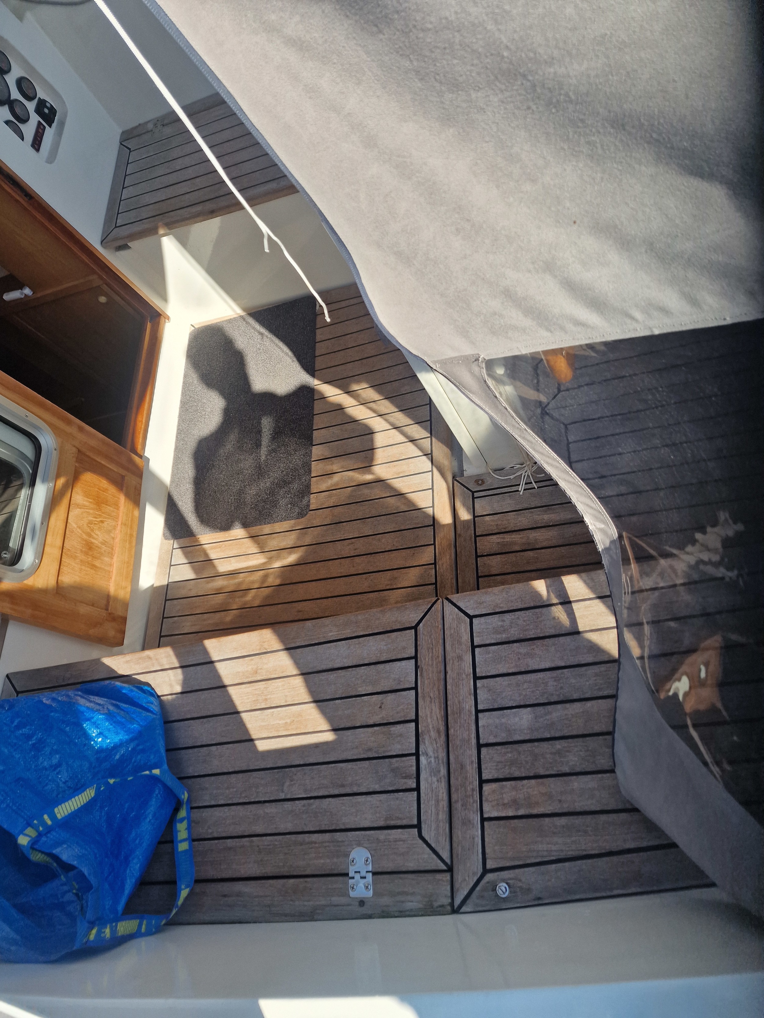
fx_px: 677
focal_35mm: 23
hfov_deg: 58.9
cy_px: 509
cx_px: 382
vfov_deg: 73.9
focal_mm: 6.4
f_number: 1.8
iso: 50
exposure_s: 1/518
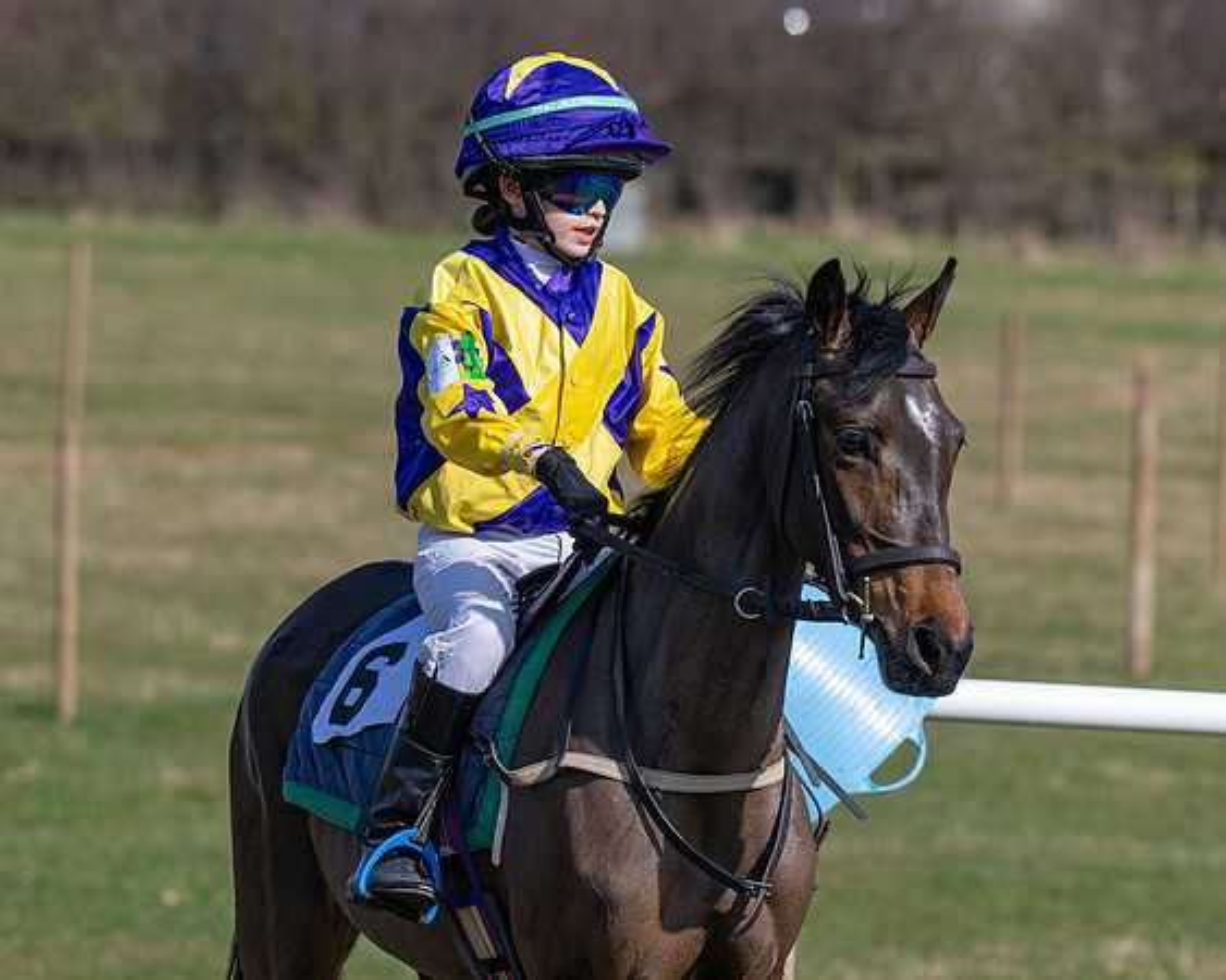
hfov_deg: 5.2
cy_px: 469
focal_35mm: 371
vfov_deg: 4.2
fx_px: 13459
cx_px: 836
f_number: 5
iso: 200
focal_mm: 185
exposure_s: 1/1600
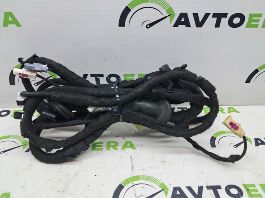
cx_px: 132
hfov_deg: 65.4
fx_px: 207
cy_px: 99
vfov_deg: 51.3
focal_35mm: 27
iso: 50
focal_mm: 4
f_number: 1.8
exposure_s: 1/50
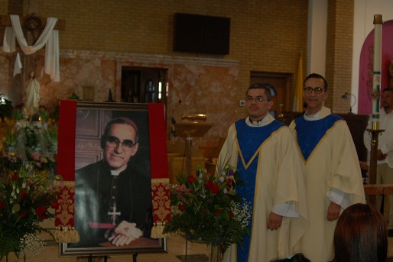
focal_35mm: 49
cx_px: 223
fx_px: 535
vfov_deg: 27.5
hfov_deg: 40.3
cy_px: 134
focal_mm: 28
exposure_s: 1/60
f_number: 3.3
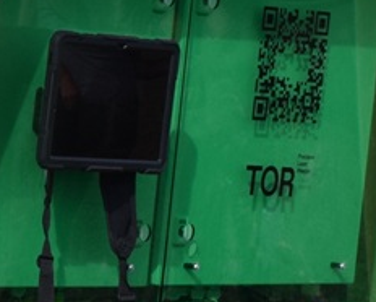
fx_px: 3282
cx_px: -519
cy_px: 380
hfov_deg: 6.3
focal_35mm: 295
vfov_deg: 5.2
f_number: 10
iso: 200
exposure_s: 1/400
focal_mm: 27
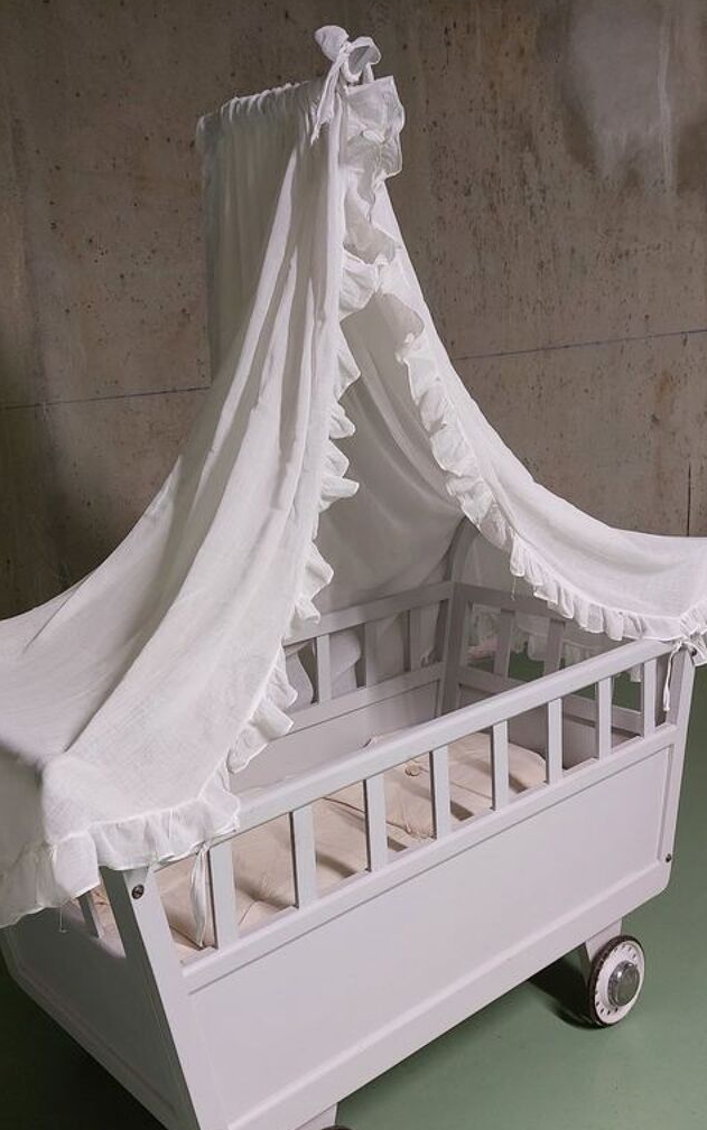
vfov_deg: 55.3
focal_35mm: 35
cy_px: 594
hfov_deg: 36.1
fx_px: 1079
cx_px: 272
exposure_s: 1/50
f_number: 1.8
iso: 200
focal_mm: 5.23
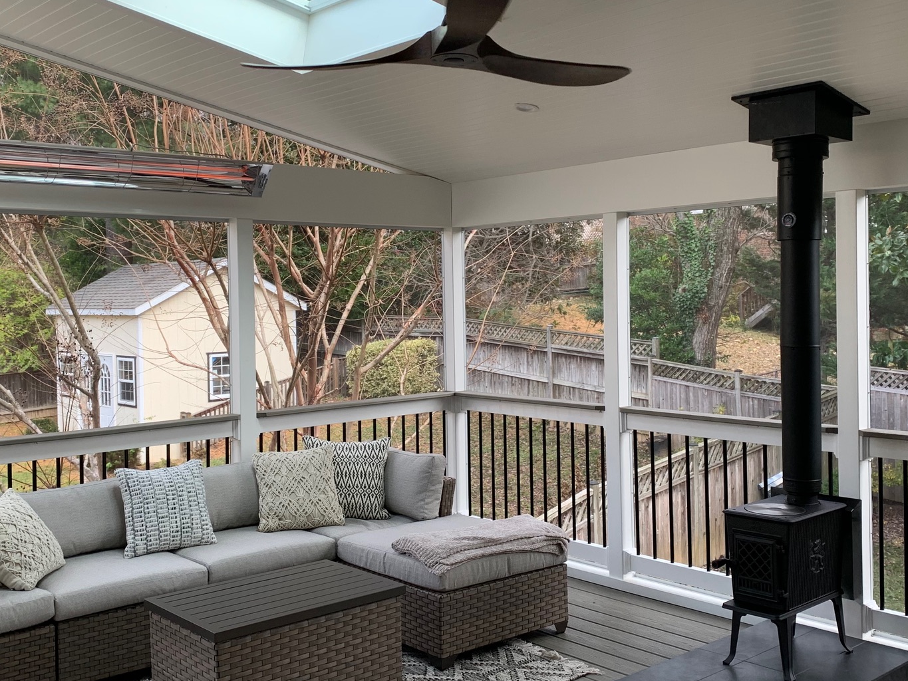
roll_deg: +1.4
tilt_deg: -1.2
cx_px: 431
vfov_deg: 36.8
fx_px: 1023
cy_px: 319
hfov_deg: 47.8
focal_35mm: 39
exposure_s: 1/122
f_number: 1.8
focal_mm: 4.25
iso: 40
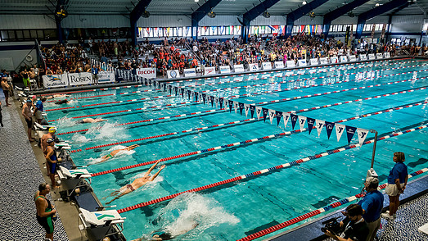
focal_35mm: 29
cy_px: 158
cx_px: 191
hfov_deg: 65.9
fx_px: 329
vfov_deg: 39.7
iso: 1600
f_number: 2.8
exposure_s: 1/400
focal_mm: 12
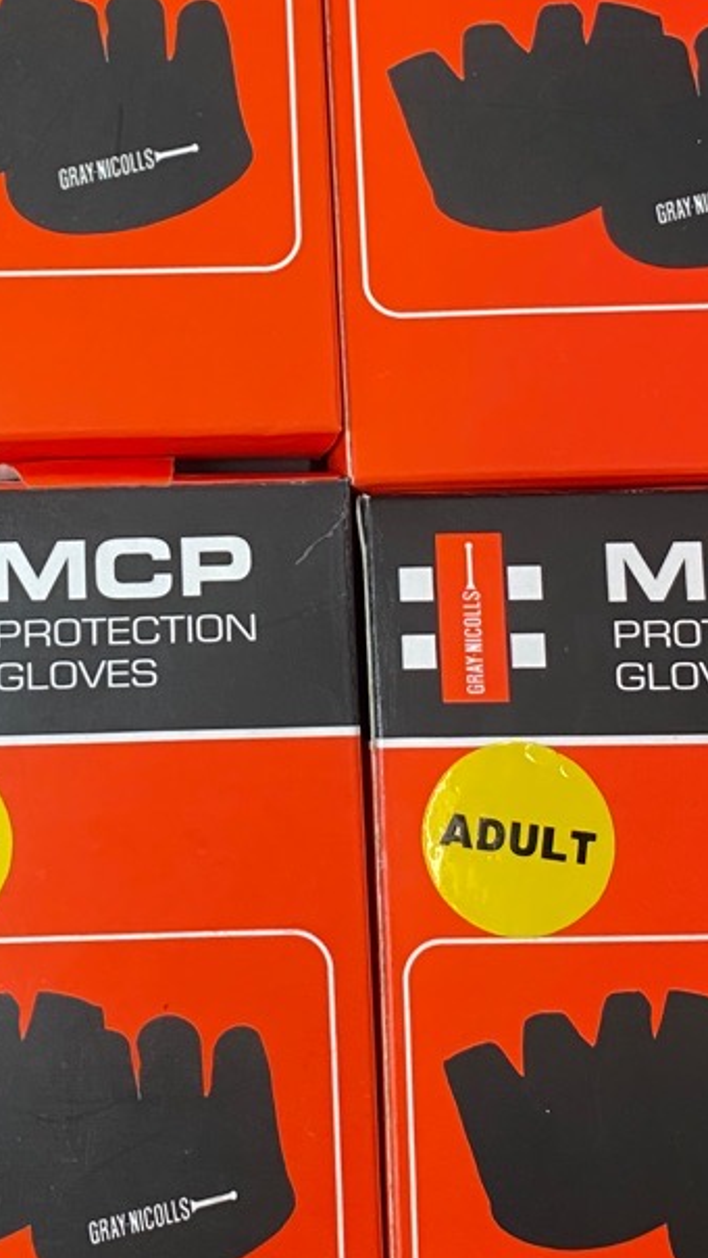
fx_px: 2001
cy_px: 431
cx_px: 85
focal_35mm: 60
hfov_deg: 19.7
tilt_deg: -80.3
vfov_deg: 34.6
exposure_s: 1/50
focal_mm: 4.25
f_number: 1.8
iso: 125
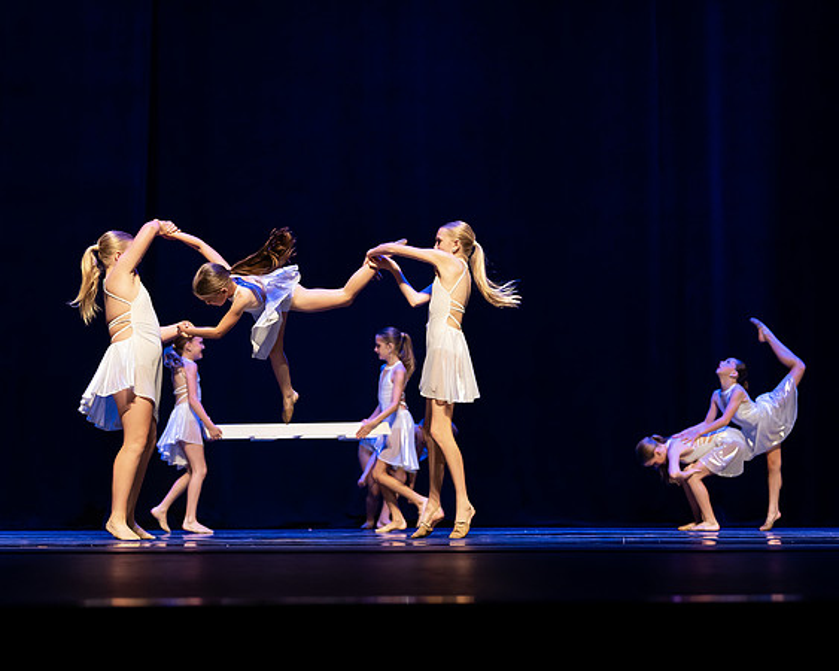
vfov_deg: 16.5
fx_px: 2311
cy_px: 303
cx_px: 403
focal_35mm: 93
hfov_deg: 20.6
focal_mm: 65
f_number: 2.5
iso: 3200
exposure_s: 1/640
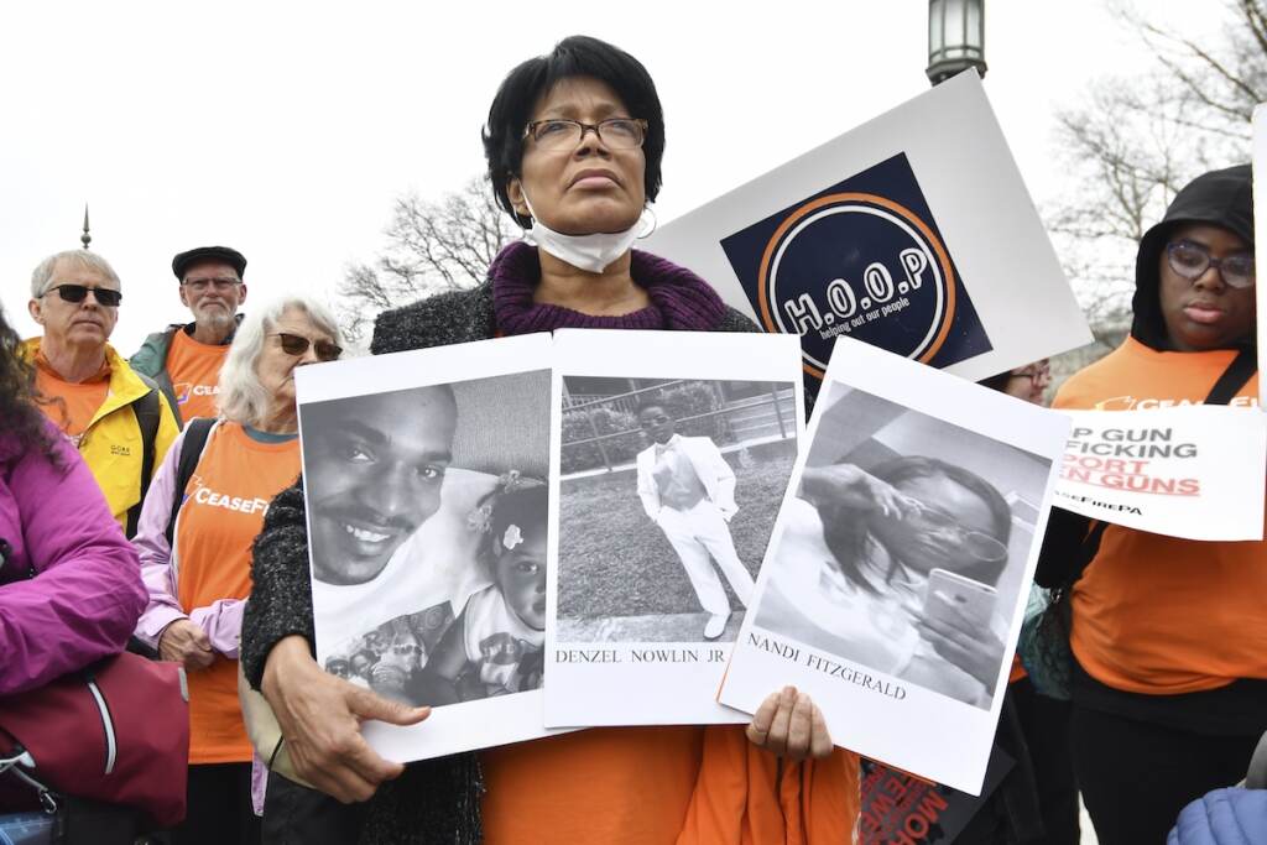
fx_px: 1162
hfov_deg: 57.2
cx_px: 634
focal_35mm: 33
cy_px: 422
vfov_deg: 40.0
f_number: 5.6
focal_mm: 22
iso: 500
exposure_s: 1/640
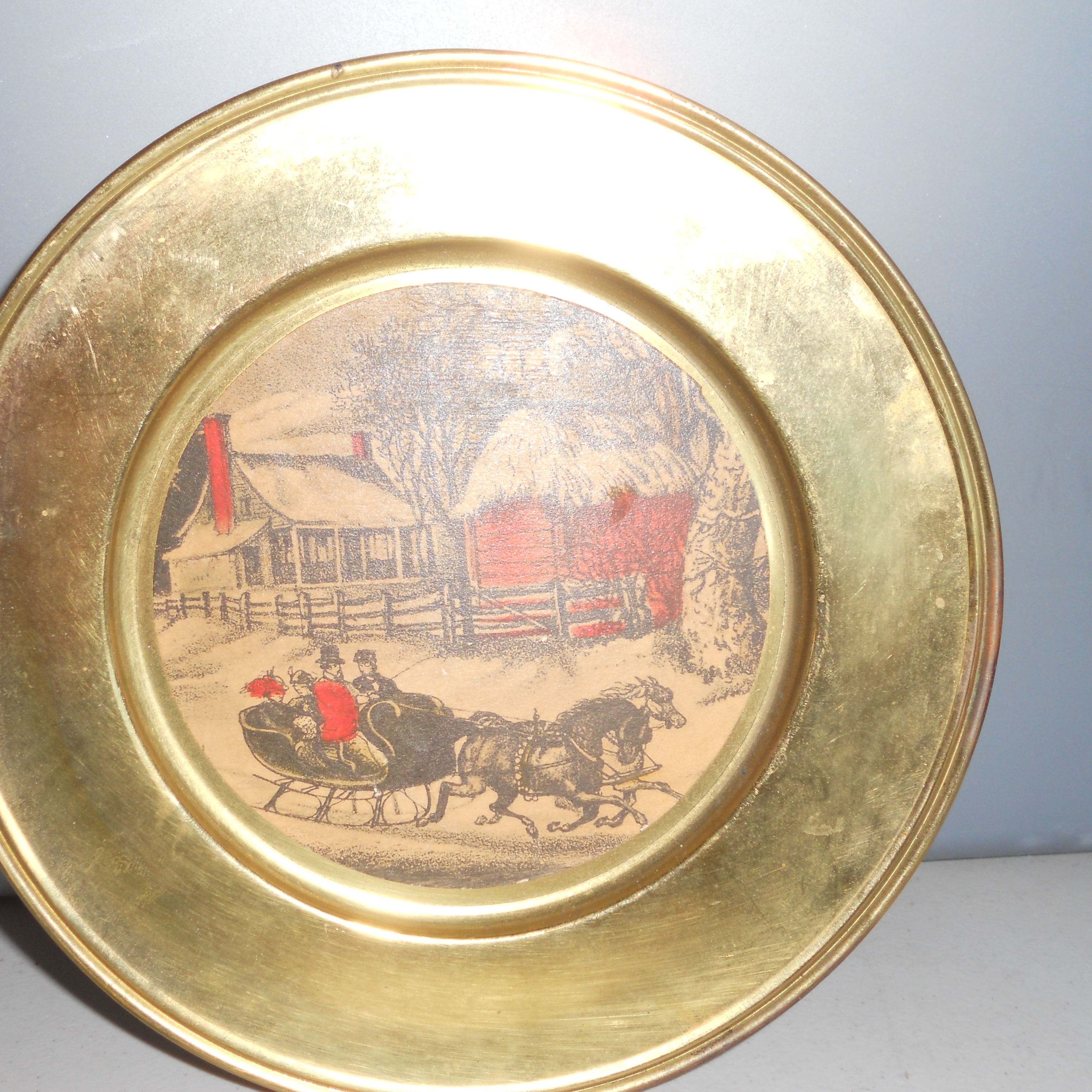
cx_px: 474
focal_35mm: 38
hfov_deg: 43.8
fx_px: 1356
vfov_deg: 43.9
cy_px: 543
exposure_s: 1/25
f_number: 3.5
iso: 80
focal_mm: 5.8
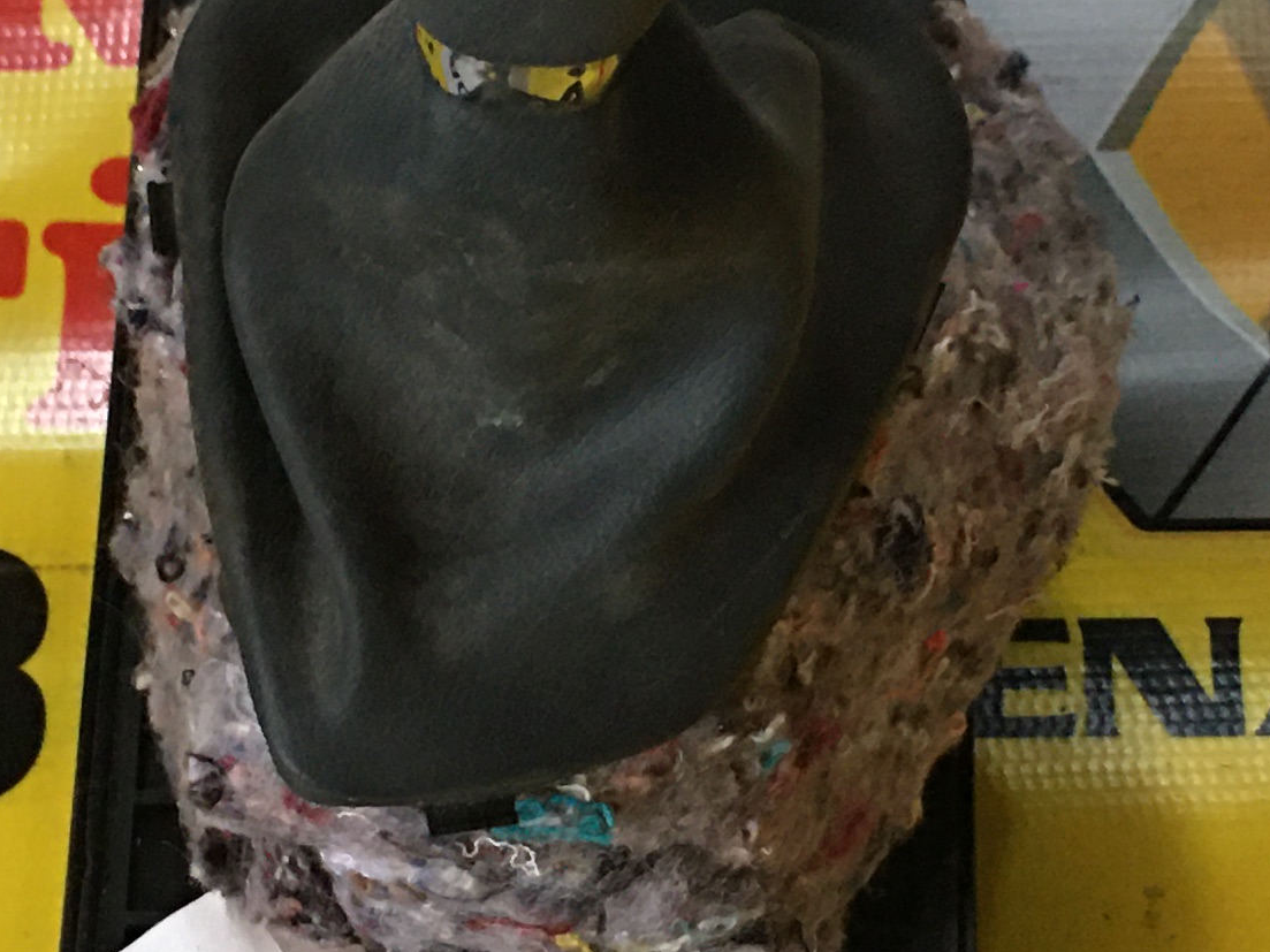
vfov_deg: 13.9
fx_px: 3889
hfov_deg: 18.5
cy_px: 671
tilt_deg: -63.9
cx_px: 623
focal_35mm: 106
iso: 125
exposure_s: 1/17
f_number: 2.2
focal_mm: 4.15
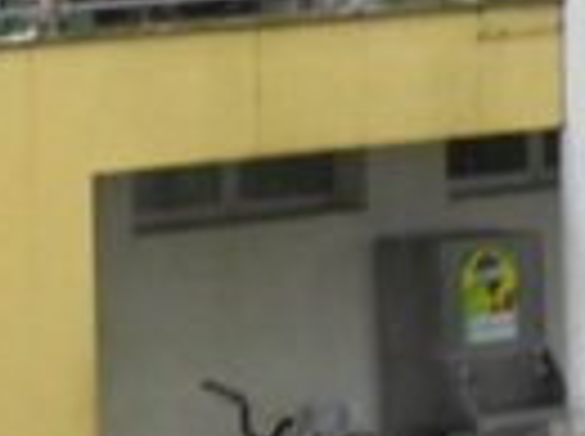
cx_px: -146
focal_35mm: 447
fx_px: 7540
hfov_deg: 4.4
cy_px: -162
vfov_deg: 3.3
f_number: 5.5
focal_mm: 17.6
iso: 200
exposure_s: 1/60
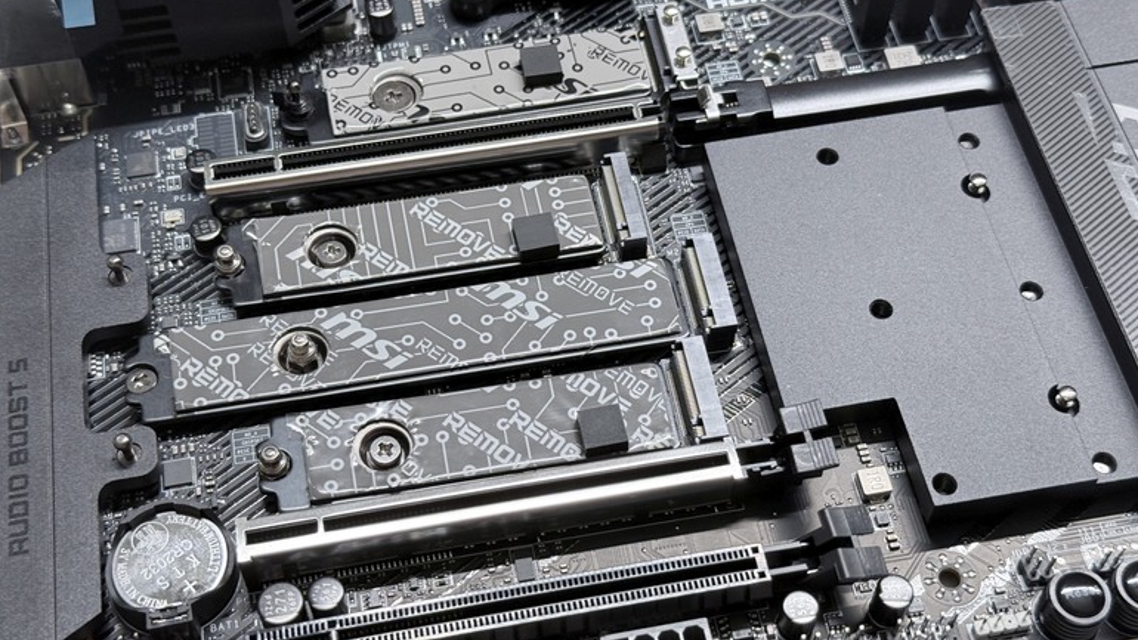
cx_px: 565
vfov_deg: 22.6
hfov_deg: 39.2
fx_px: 1599
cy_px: 299
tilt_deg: -55.2
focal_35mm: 53
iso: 200
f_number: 1.78
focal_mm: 6.76
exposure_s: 1/60
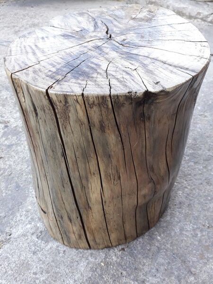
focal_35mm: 27
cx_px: 106
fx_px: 222
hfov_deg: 51.4
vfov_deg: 65.3
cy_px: 142
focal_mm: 3.6
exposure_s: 1/50
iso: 80
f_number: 1.9
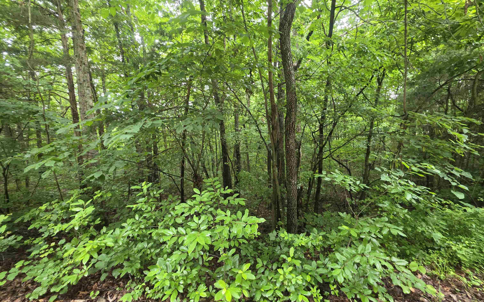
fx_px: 185
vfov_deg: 78.5
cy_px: 161
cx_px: 243
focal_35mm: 14
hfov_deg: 105.3
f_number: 1.9
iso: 200
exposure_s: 1/60
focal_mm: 2.2
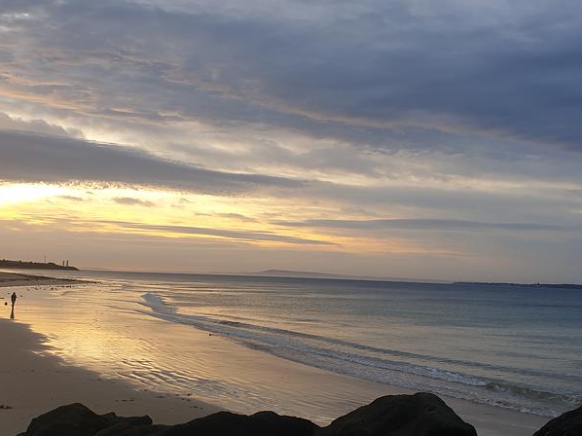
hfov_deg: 65.3
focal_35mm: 27
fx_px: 454
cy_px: 221
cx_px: 297
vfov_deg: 51.3
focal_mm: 4.3
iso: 50
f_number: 2.4
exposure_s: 1/147
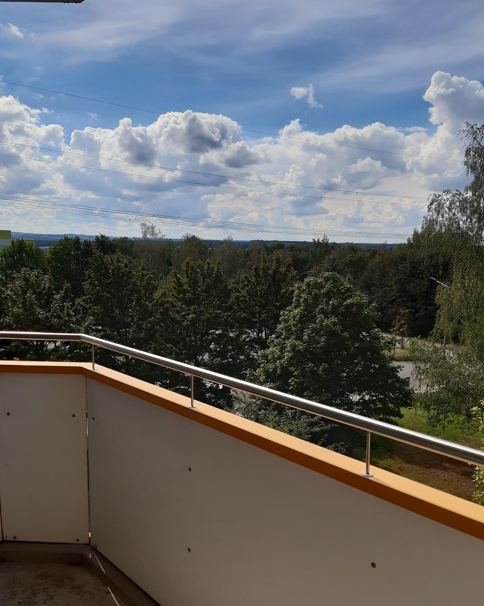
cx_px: 241
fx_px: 501
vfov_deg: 62.1
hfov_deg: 51.5
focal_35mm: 28
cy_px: 327
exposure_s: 1/2398
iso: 40
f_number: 1.7
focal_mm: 3.92
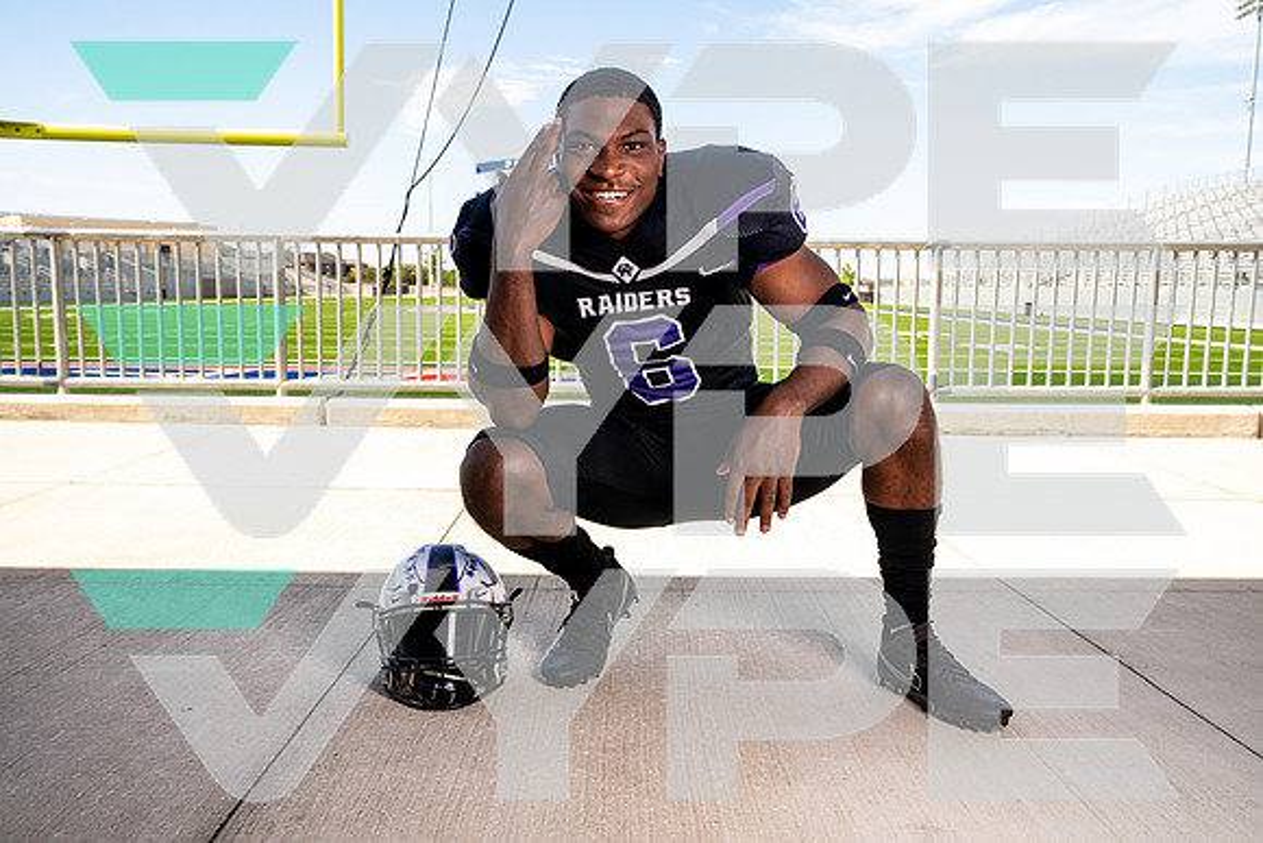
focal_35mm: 32
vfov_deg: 41.1
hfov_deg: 58.7
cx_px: 632
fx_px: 1123
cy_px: 422
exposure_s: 1/125
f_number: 8
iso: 100
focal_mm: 32
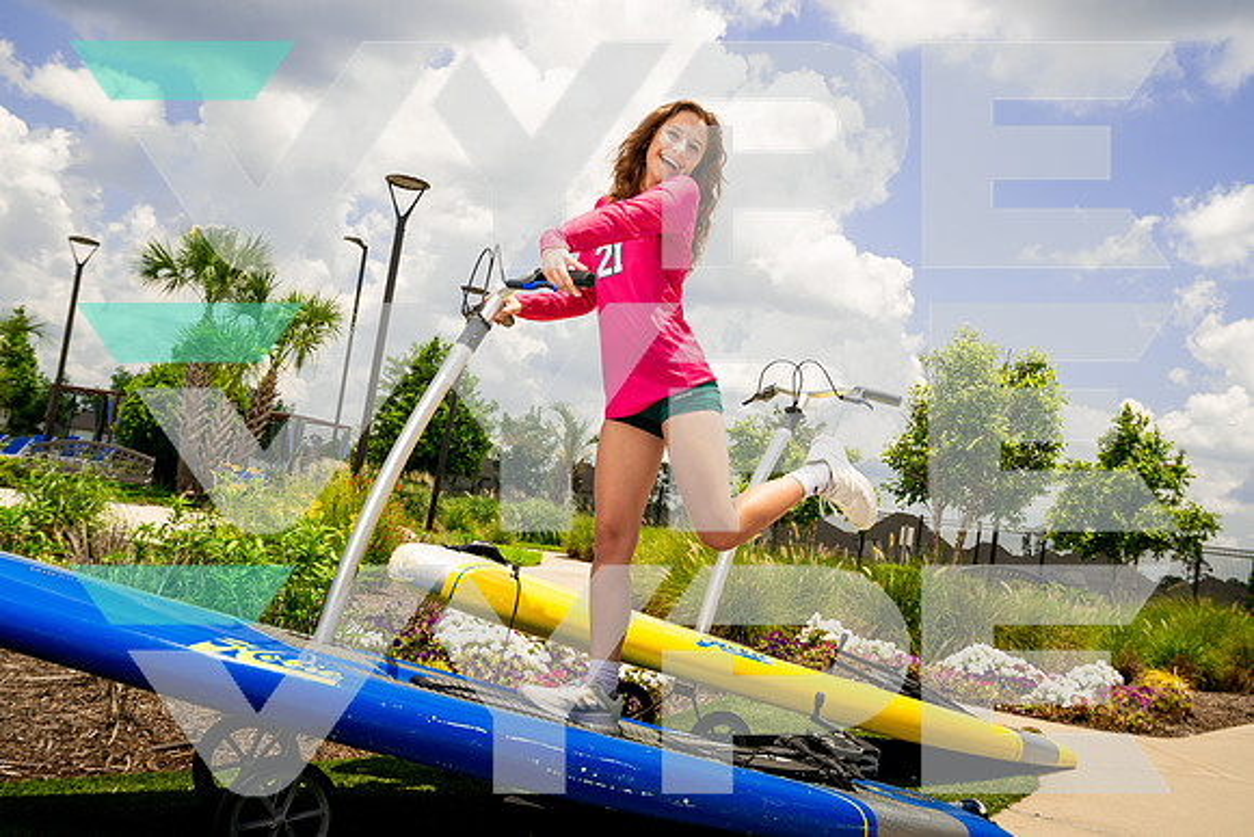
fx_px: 1254
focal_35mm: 36
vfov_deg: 36.9
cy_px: 418
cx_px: 627
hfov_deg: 53.1
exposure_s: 1/320
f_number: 6.3
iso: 100
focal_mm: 36
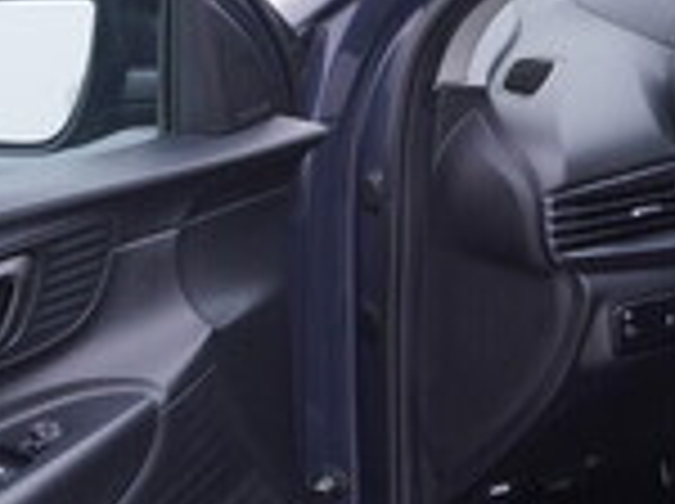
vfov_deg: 11.6
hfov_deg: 15.5
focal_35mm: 127
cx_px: 302
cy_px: 358
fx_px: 2472
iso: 125
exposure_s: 1/50
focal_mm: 24
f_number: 3.2
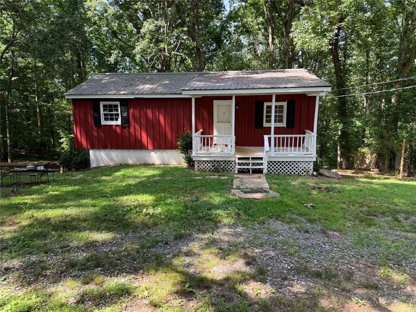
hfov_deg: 71.6
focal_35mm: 24
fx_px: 288
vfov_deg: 56.8
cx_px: 208
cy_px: 156
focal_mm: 6.76
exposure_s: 1/188
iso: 64
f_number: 1.78
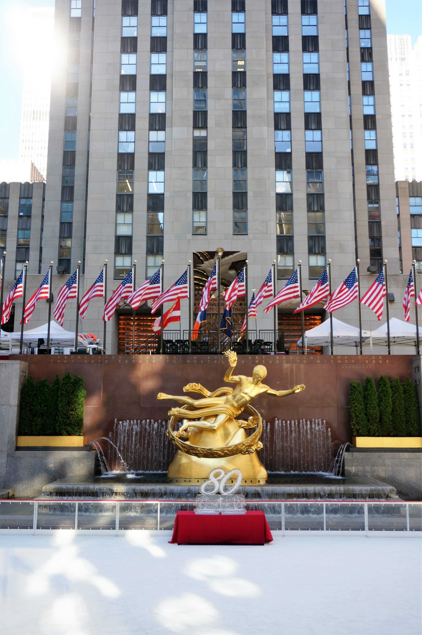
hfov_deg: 39.9
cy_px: 318
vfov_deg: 57.3
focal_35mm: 33
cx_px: 211
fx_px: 581
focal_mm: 22
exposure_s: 1/160
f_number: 5.6
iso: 160
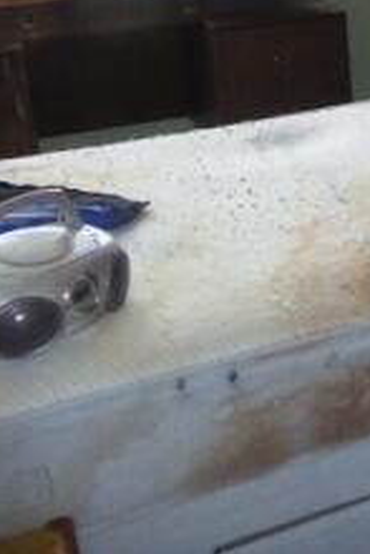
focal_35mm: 66
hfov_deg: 17.3
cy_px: 87
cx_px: 646
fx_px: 1016
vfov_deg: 29.6
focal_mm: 4.3
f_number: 4
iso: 800
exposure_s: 1/60
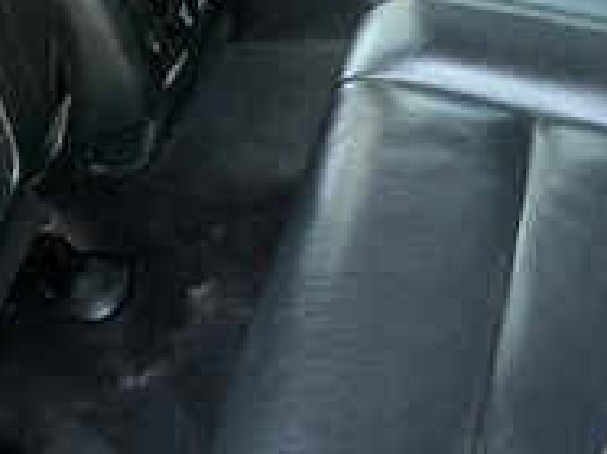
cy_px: 396
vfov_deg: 23.8
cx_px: 617
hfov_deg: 29.9
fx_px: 1051
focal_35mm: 60
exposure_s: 1/122
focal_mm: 3
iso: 64
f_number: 1.8
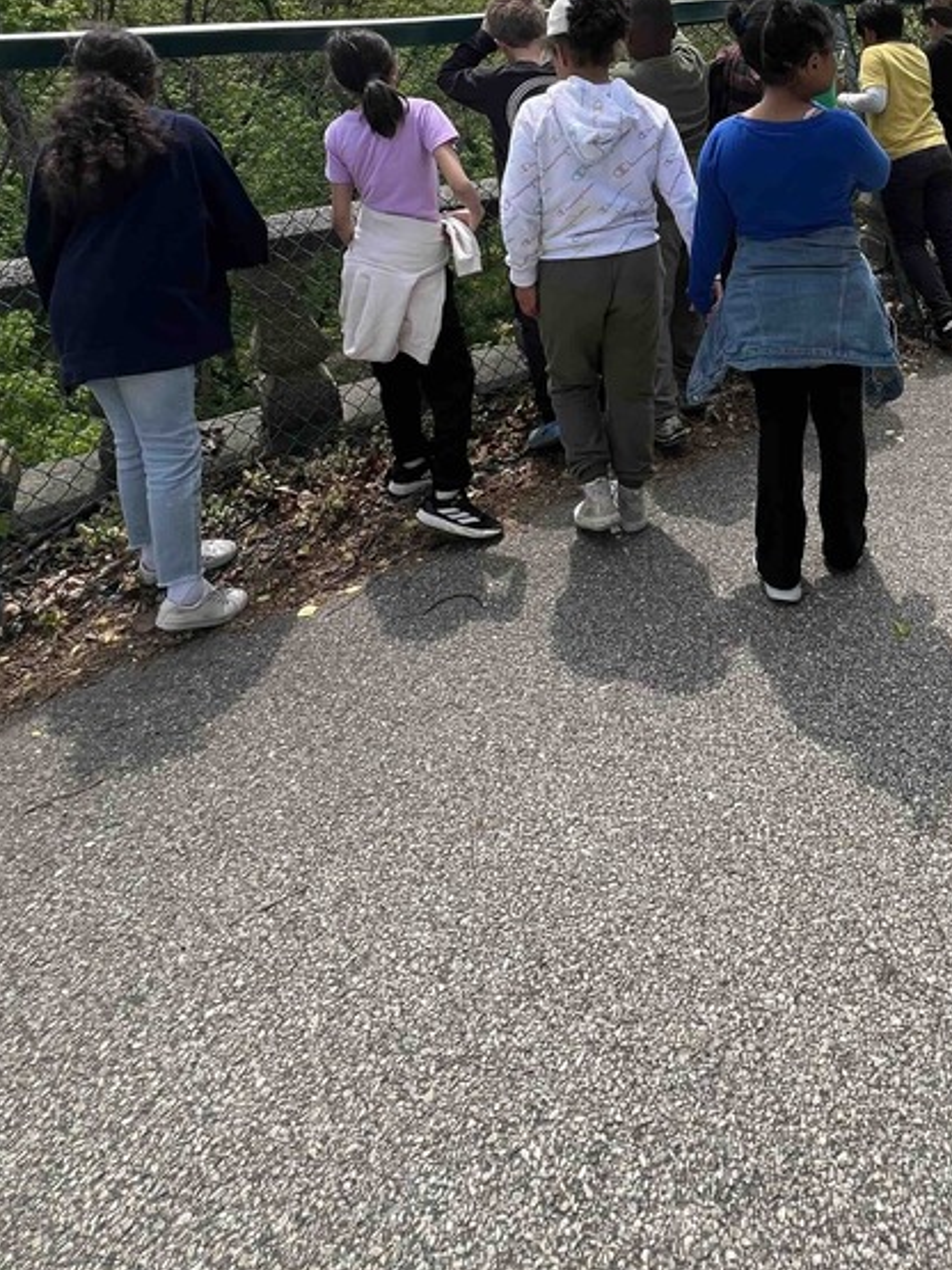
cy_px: 224
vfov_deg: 64.2
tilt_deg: -12.1
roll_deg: +2.4
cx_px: 728
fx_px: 880
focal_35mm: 24
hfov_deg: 53.9
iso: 32
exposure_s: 1/821
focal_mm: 1.57
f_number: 1.8
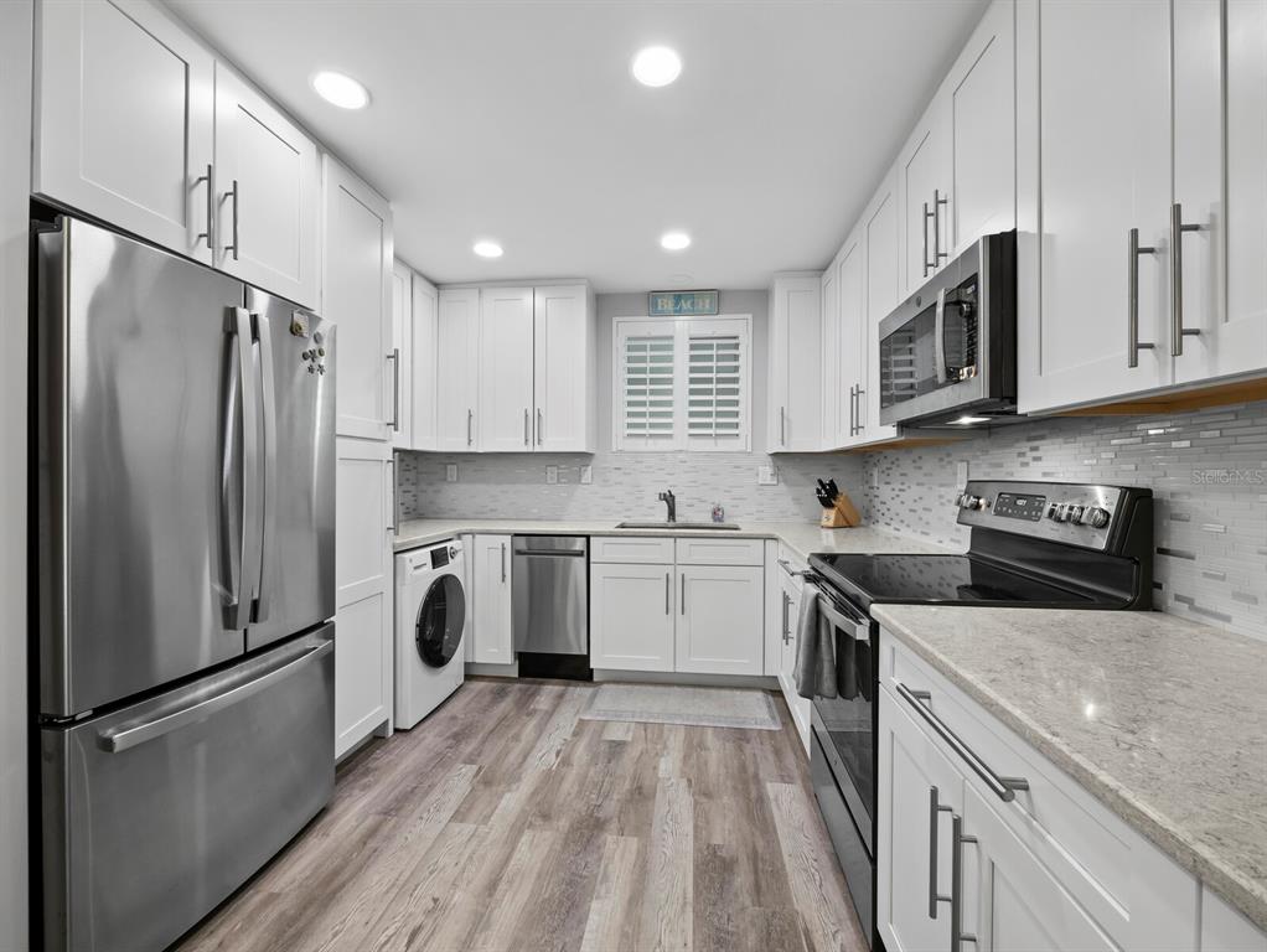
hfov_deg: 102.0
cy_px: 476
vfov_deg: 85.7
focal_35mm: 14
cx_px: 634
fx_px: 513
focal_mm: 7
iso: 400
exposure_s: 1/8
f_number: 9
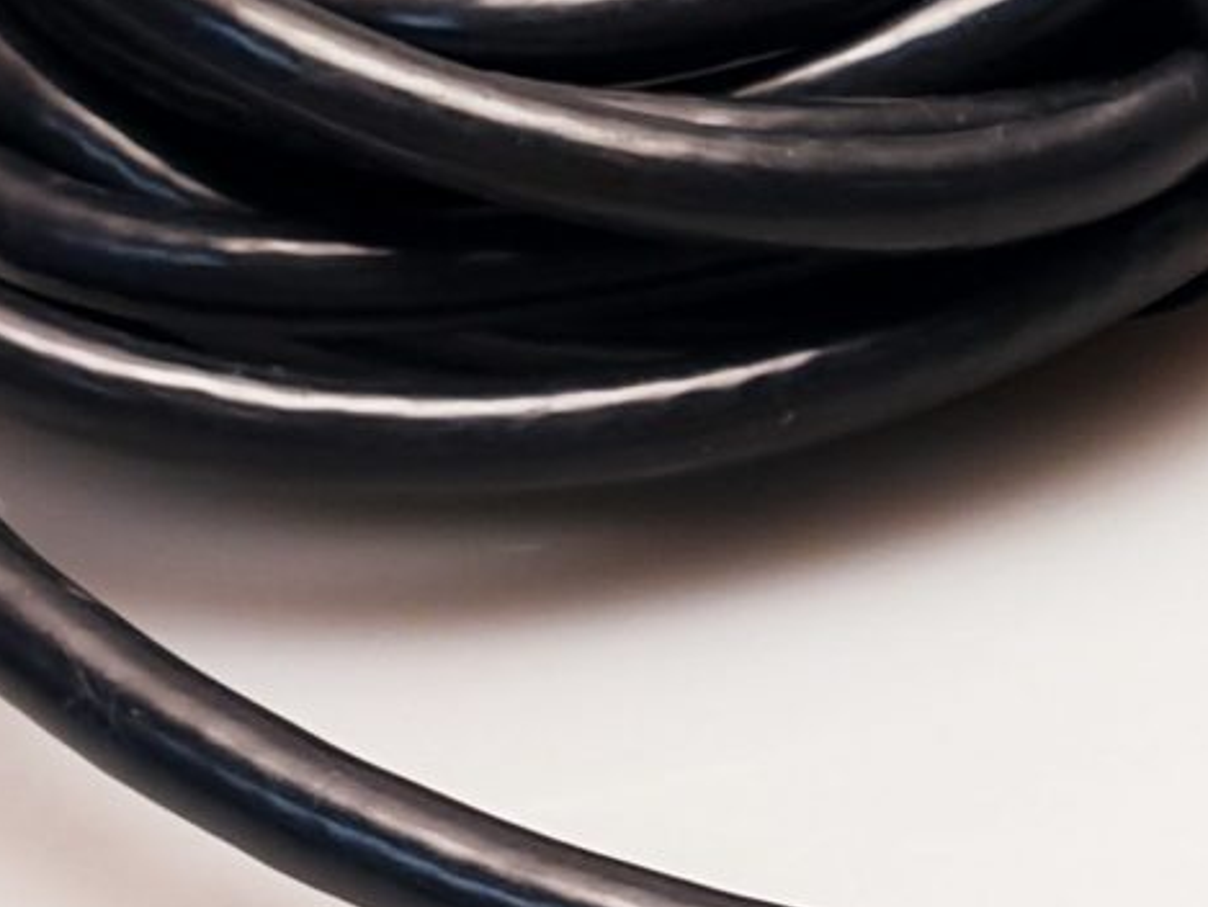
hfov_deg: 12.2
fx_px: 4957
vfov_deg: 10.4
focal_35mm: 142
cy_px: 518
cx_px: 2498
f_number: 2.4
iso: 64
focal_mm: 4.3
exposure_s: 1/100
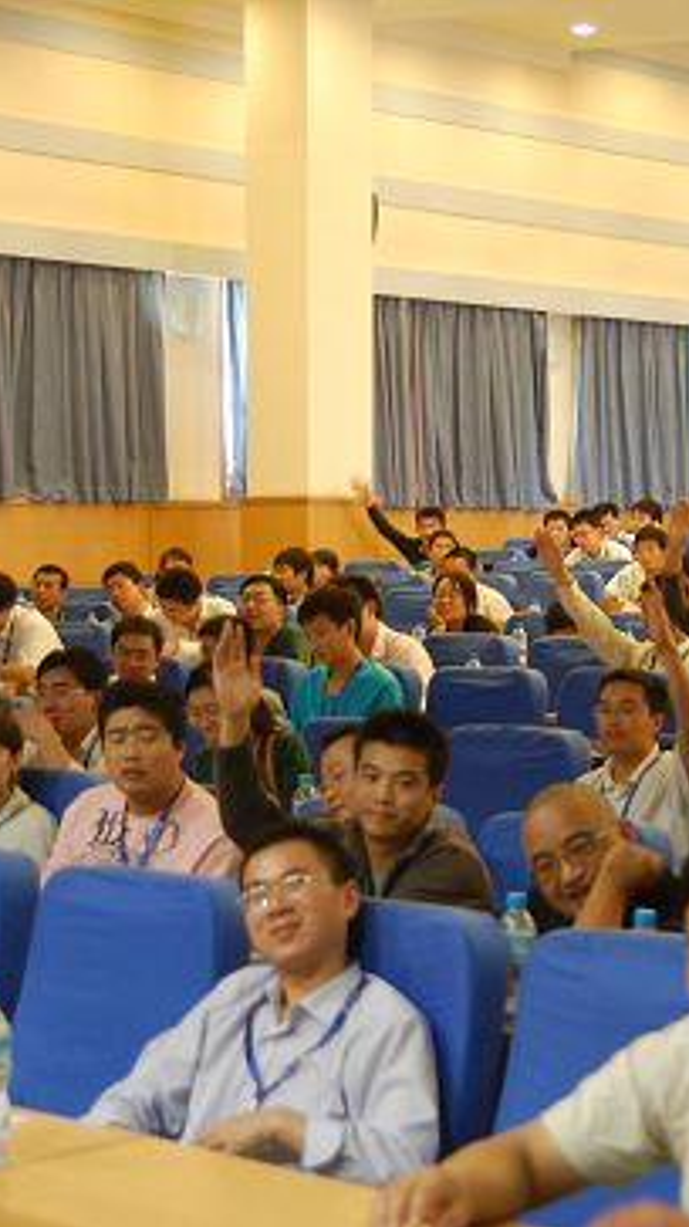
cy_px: 615
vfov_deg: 26.2
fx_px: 2633
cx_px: 517
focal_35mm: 81
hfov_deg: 14.8
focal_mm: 34
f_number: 2.8
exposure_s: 1/20
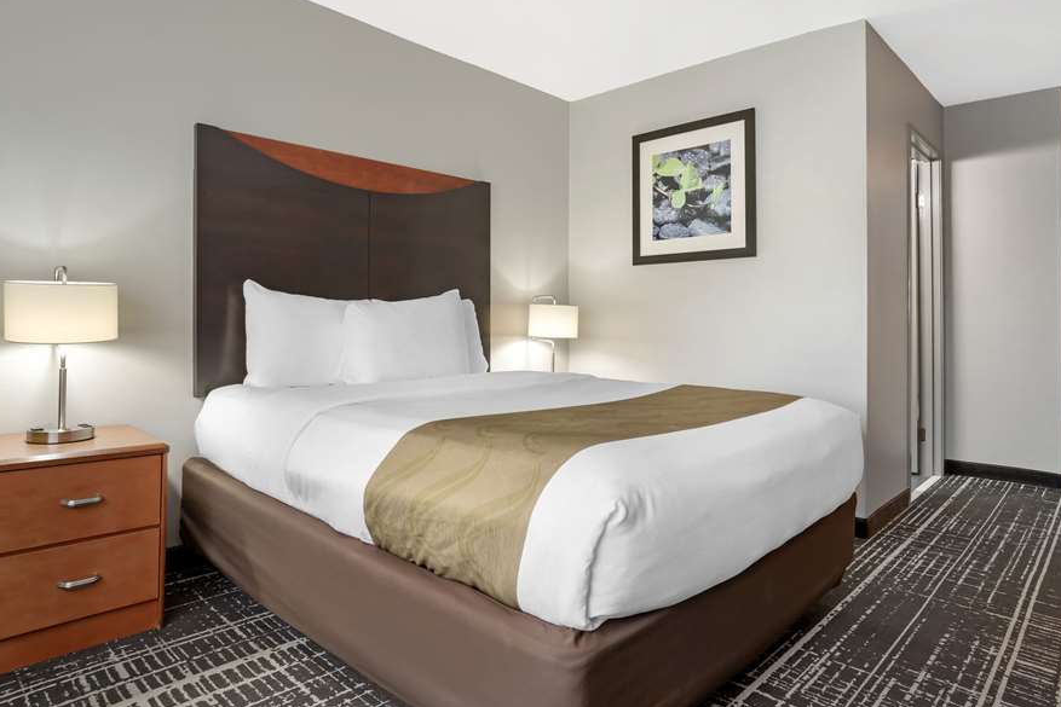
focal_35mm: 21
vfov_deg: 59.3
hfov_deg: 81.2
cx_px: 551
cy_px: 311
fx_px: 619
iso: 400
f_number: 10
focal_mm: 18
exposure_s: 1/13
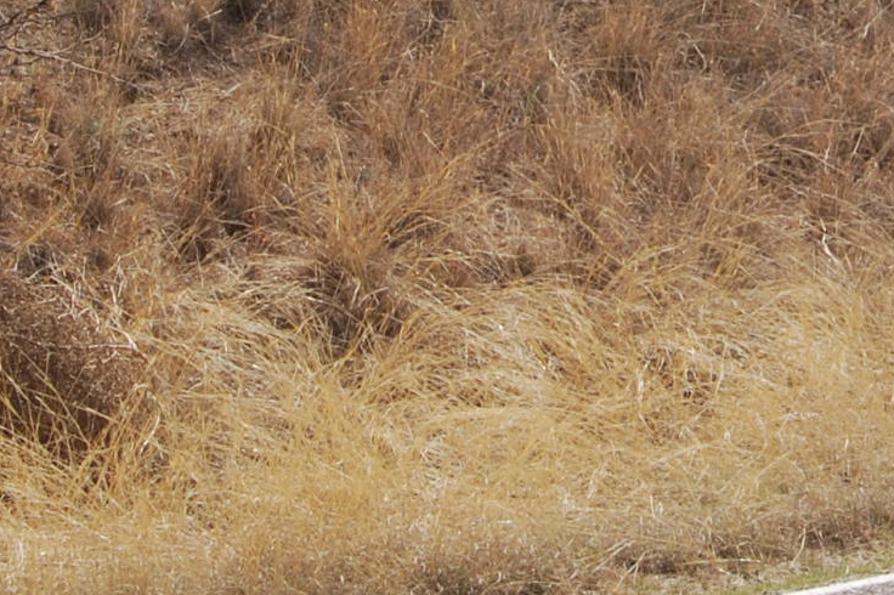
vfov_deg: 6.9
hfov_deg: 10.4
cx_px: 892
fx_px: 4865
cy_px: -294
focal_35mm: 196
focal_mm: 32
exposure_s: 1/250
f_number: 8
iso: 100
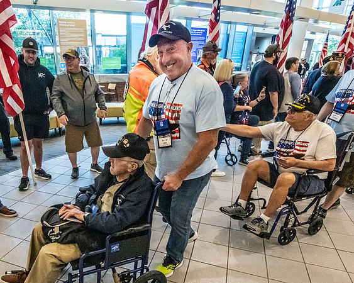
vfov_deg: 38.0
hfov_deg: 46.6
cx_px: 127
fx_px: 406
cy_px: 189
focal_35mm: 39
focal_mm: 24
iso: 20000
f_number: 6.3
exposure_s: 1/500
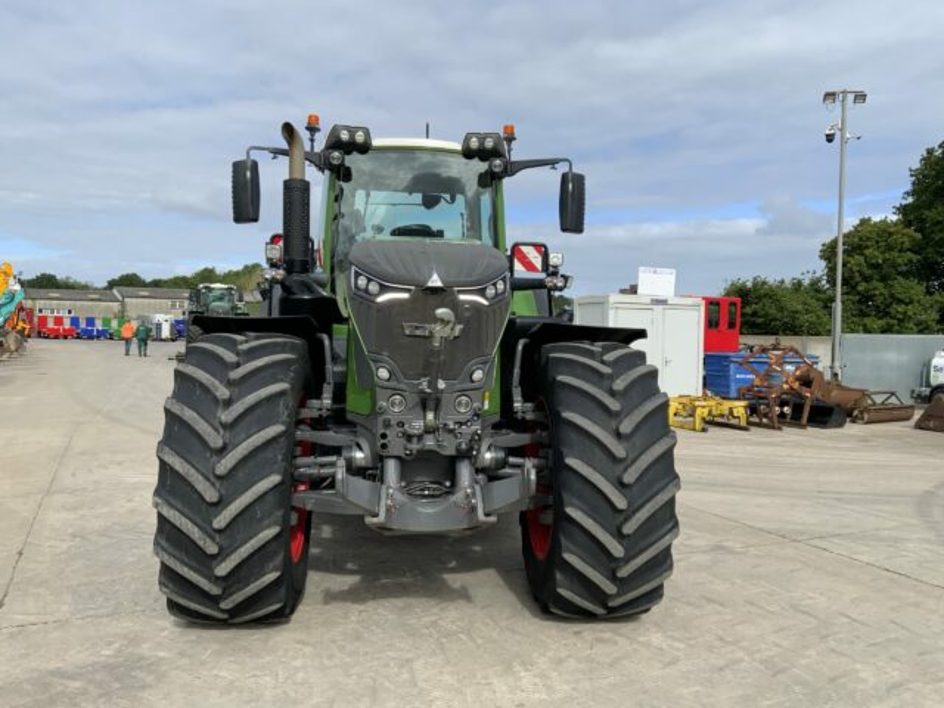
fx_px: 791
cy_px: 354
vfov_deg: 48.2
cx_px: 472
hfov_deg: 61.7
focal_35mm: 29
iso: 16
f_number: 1.8
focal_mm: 3
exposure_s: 1/1730
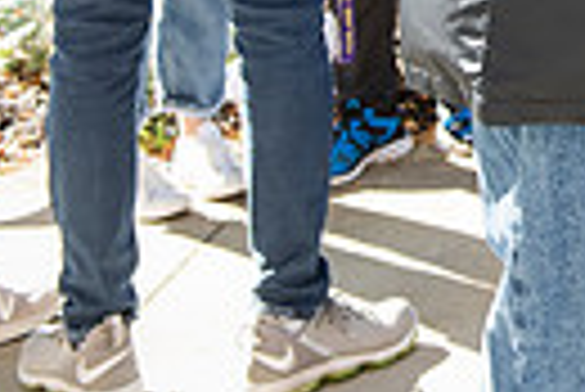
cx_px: 1022
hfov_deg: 11.4
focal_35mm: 169
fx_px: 2749
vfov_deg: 7.7
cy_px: -475
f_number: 5
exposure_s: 1/250
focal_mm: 38
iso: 400
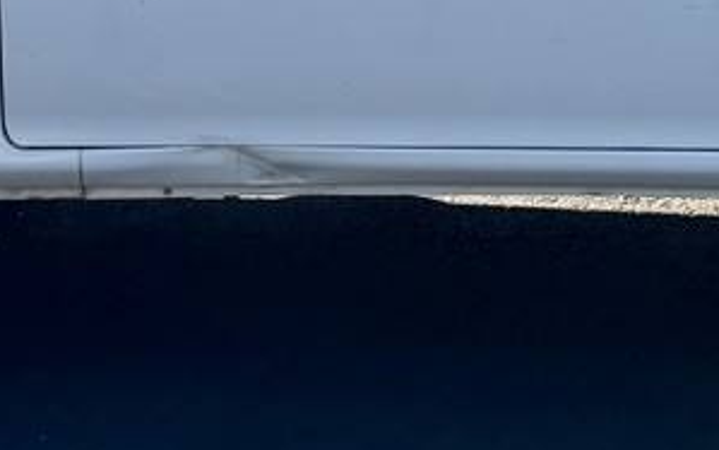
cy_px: -385
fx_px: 2136
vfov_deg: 11.1
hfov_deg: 19.1
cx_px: 337
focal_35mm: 109
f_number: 1.78
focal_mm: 6.76
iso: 100
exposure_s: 1/3425
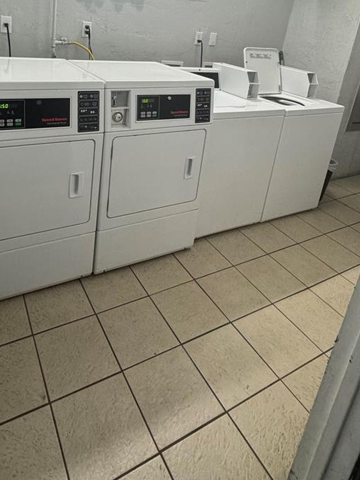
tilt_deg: -16.7
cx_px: 136
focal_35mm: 25
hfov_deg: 54.3
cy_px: 112
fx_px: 347
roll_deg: -6.3
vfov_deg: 64.6
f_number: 2.2
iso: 320
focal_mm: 2.22
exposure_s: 1/120
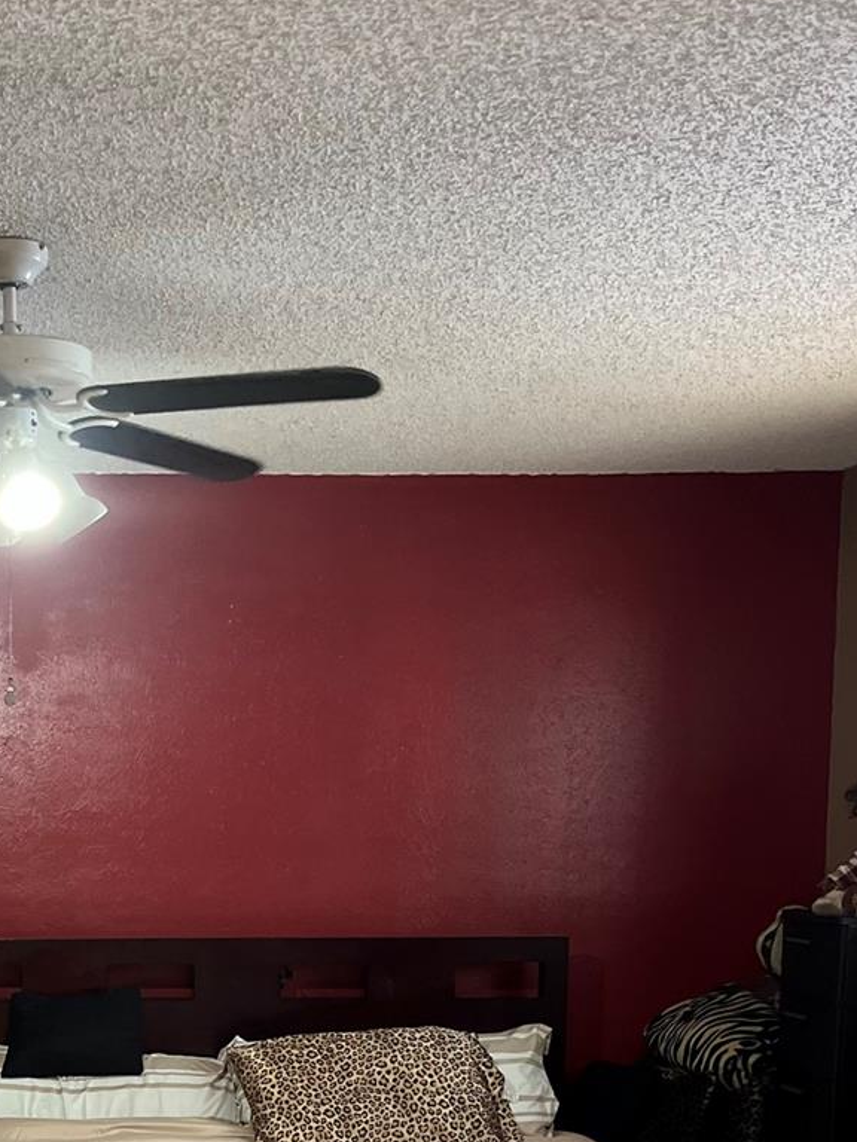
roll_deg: +0.2
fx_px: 1717
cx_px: 15
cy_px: 1013
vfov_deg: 34.9
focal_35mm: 52
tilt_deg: -9.2
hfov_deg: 26.6
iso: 320
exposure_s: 1/60
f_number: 1.6
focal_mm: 5.1
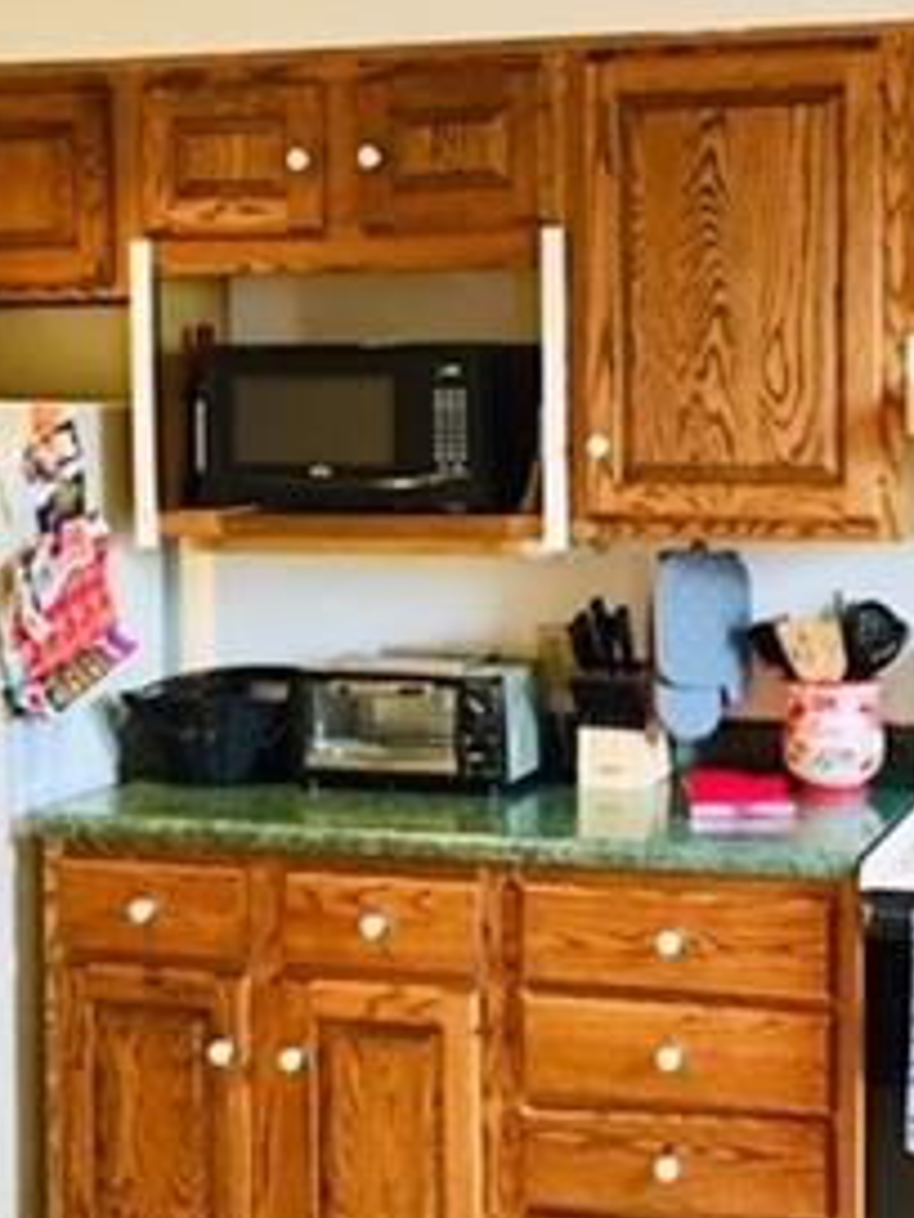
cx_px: 650
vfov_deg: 30.3
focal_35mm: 64
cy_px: 587
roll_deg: +0.2
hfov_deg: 22.8
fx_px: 2253
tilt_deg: -3.1
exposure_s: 1/4
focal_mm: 4.15
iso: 50
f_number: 2.2
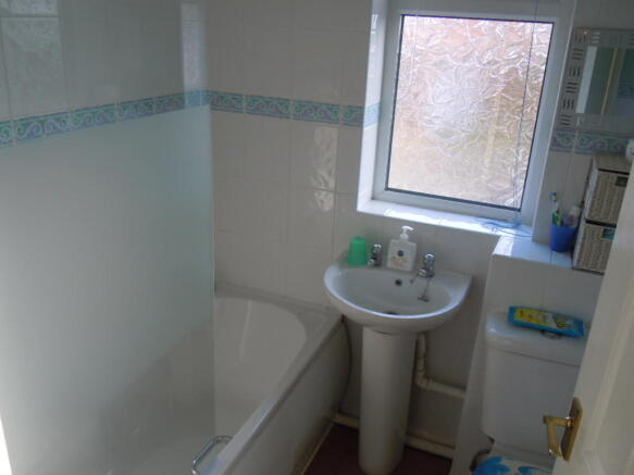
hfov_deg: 60.0
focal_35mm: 30
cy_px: 238
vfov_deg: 46.8
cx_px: 317
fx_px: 549
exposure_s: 1/60
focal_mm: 5.4
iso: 100
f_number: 3.5
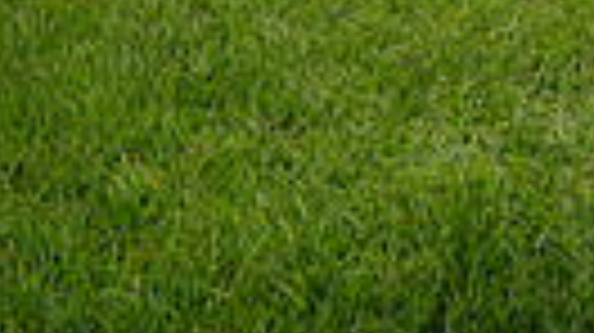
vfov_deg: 7.2
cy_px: -526
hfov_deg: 13.6
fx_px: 2471
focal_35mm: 157
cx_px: 549
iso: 250
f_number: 8
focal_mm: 44
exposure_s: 1/1250
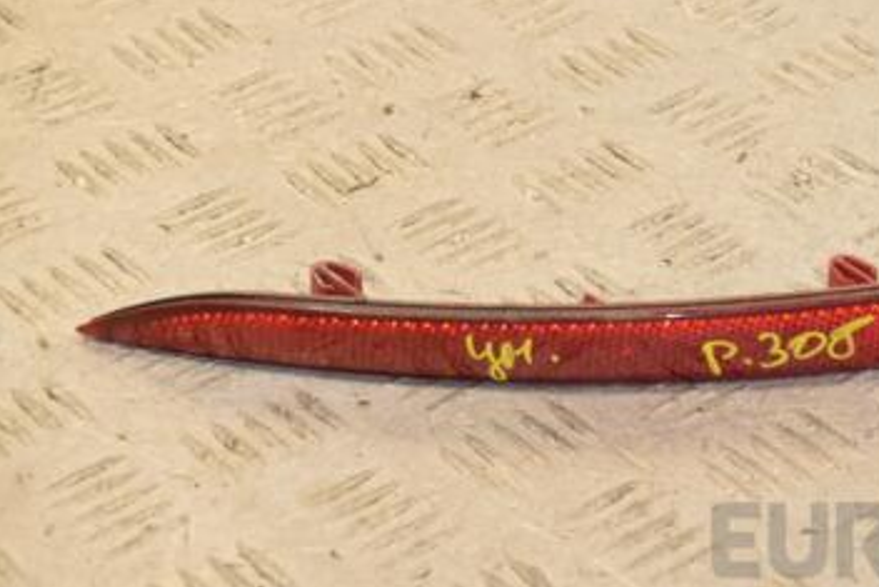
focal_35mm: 133
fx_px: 3249
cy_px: 207
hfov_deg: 15.3
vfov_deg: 10.3
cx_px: 664
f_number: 7.1
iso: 800
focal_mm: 52
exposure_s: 1/200
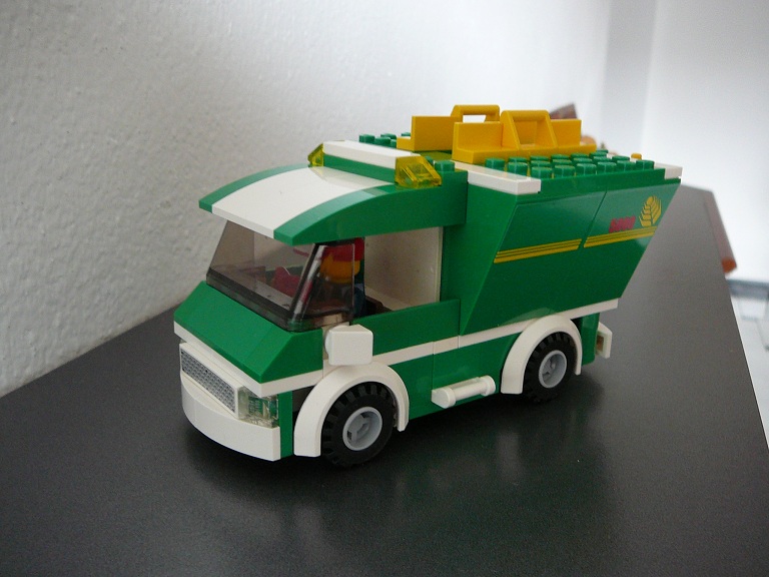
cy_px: 288
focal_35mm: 35
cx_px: 384
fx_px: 778
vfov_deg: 40.7
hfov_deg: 52.6
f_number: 2.8
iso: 200
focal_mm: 5.2
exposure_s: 1/8
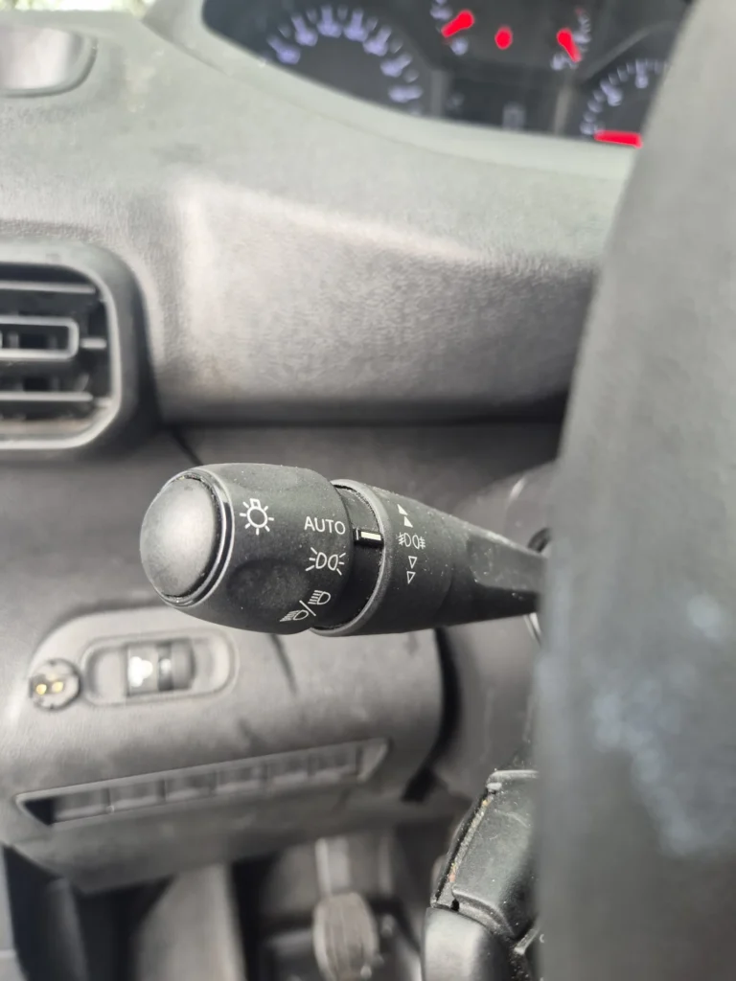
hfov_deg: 58.9
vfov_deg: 73.9
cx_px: 368
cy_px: 490
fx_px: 652
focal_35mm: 23
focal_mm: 5.4
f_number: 1.8
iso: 200
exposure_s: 1/180
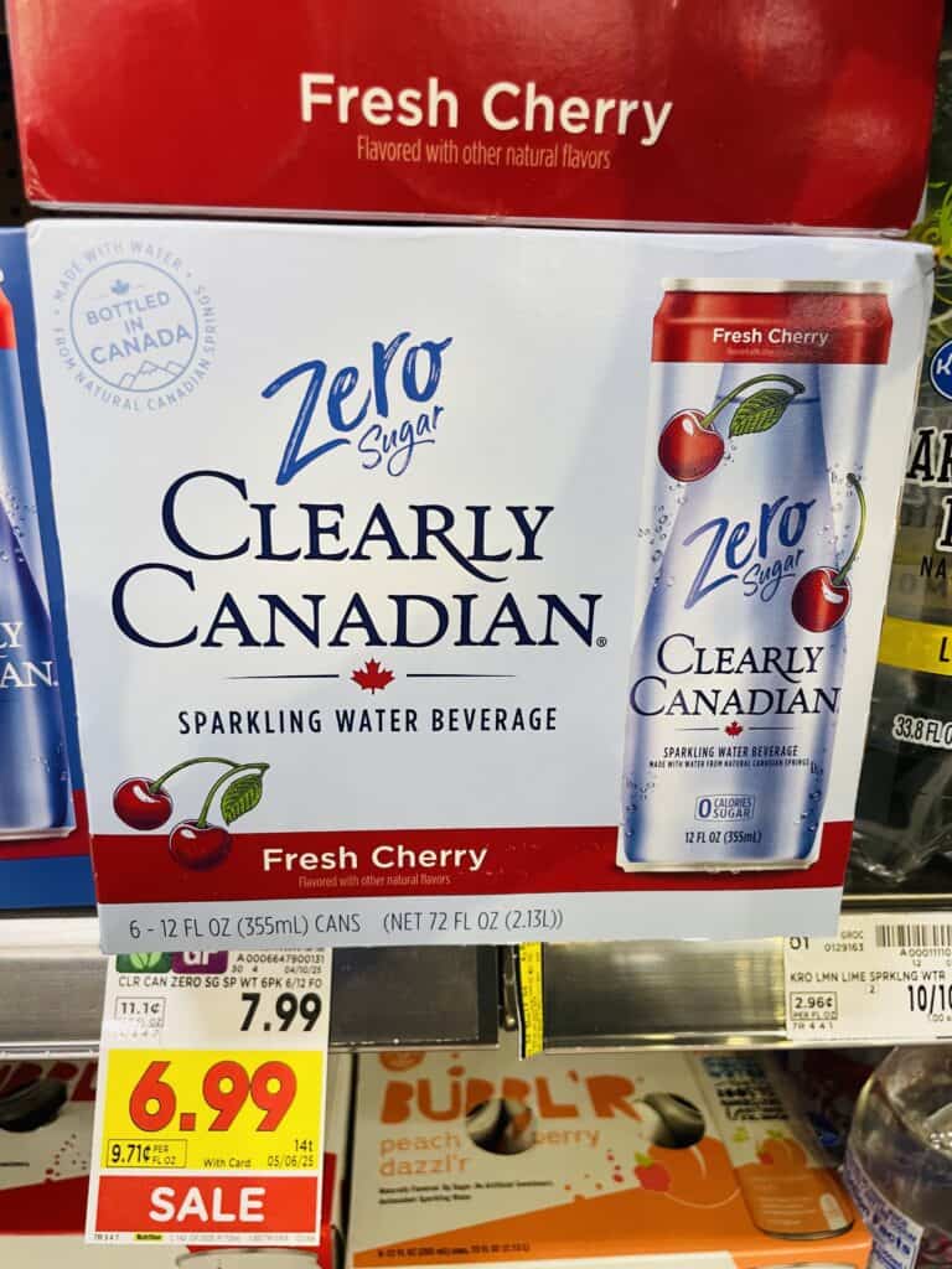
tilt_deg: -18.0
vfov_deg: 67.3
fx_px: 953
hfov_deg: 53.1
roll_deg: -0.3
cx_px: 476
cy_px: 634
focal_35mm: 26
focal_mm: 4.2
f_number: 1.6
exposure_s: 1/60
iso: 125
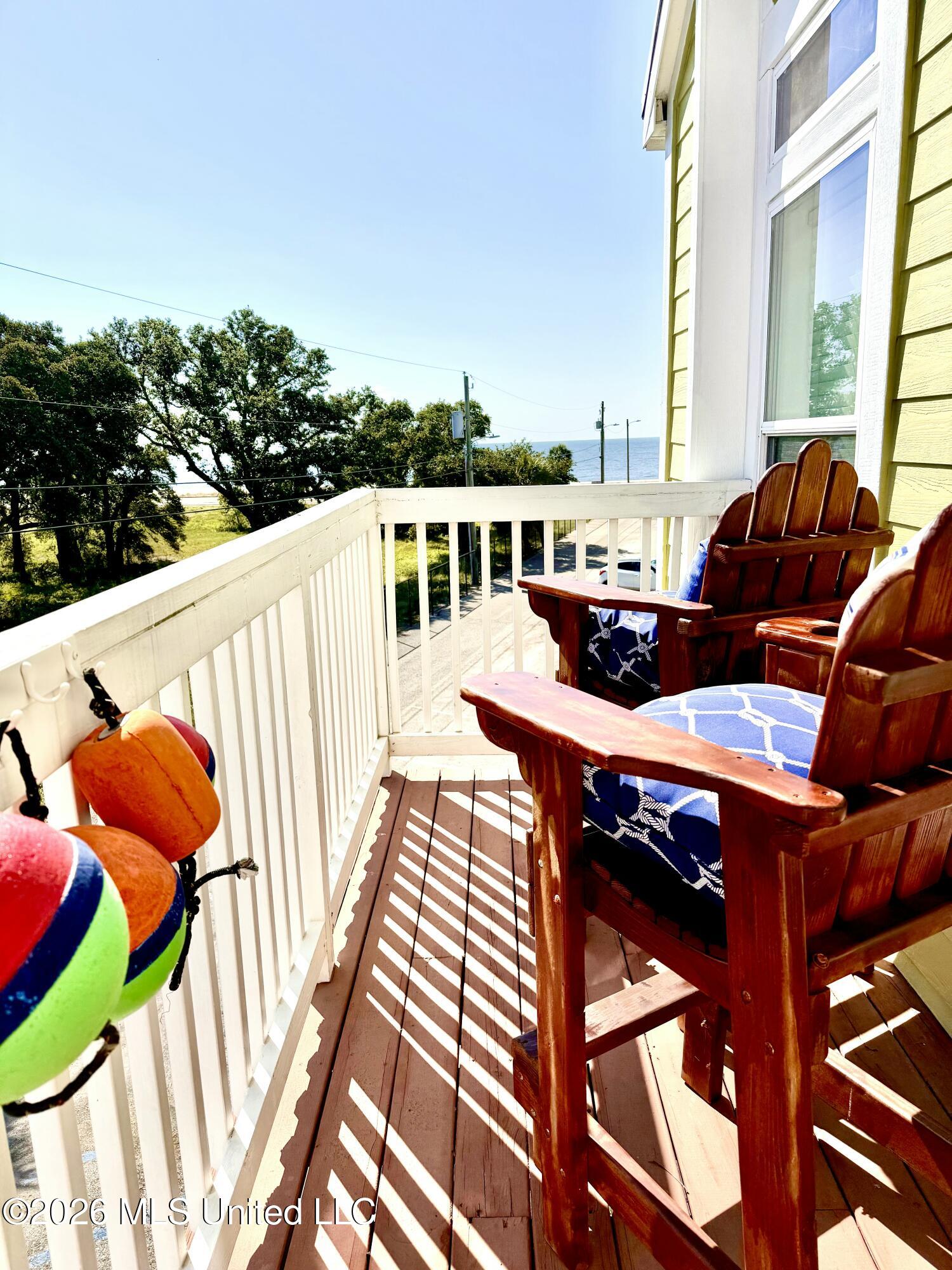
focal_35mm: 24
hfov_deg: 56.8
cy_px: 635
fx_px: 880
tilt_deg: -11.5
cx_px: 476
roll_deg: +0.7
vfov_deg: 71.6
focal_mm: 6.76
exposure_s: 1/8130
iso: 80
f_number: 1.78
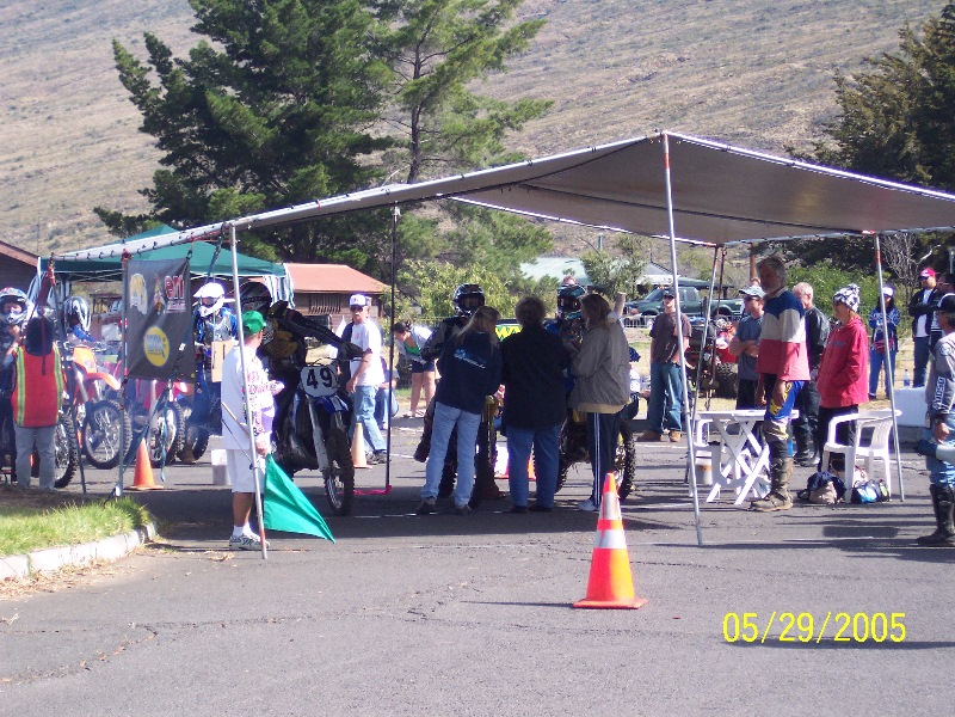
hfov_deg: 17.3
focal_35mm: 114
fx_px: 3145
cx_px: 478
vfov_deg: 13.0
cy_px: 358
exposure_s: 1/350
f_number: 4.8
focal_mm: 24
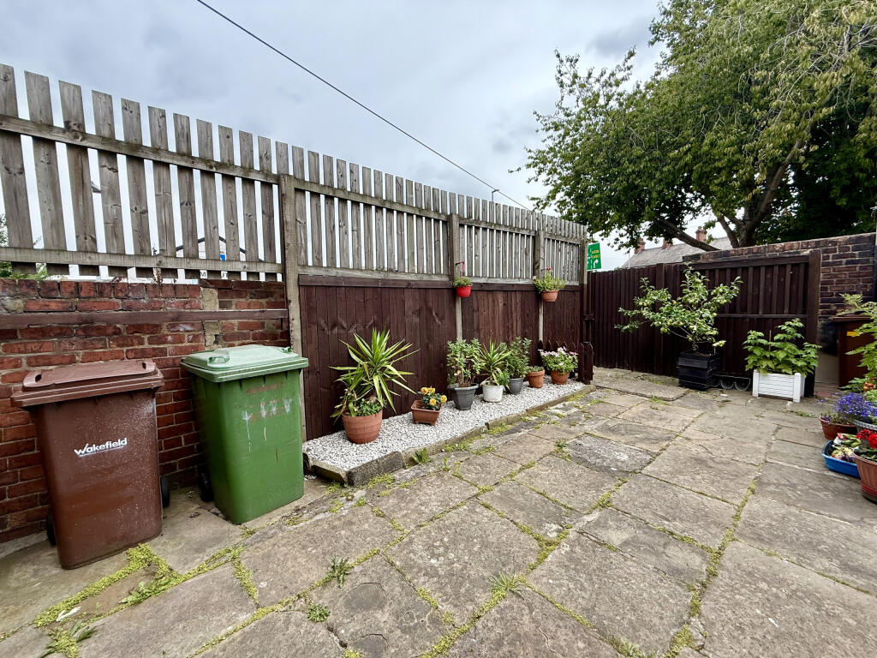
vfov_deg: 85.7
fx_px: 355
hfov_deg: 102.1
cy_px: 329
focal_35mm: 14
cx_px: 438
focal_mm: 2.22
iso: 64
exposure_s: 1/430
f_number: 2.2
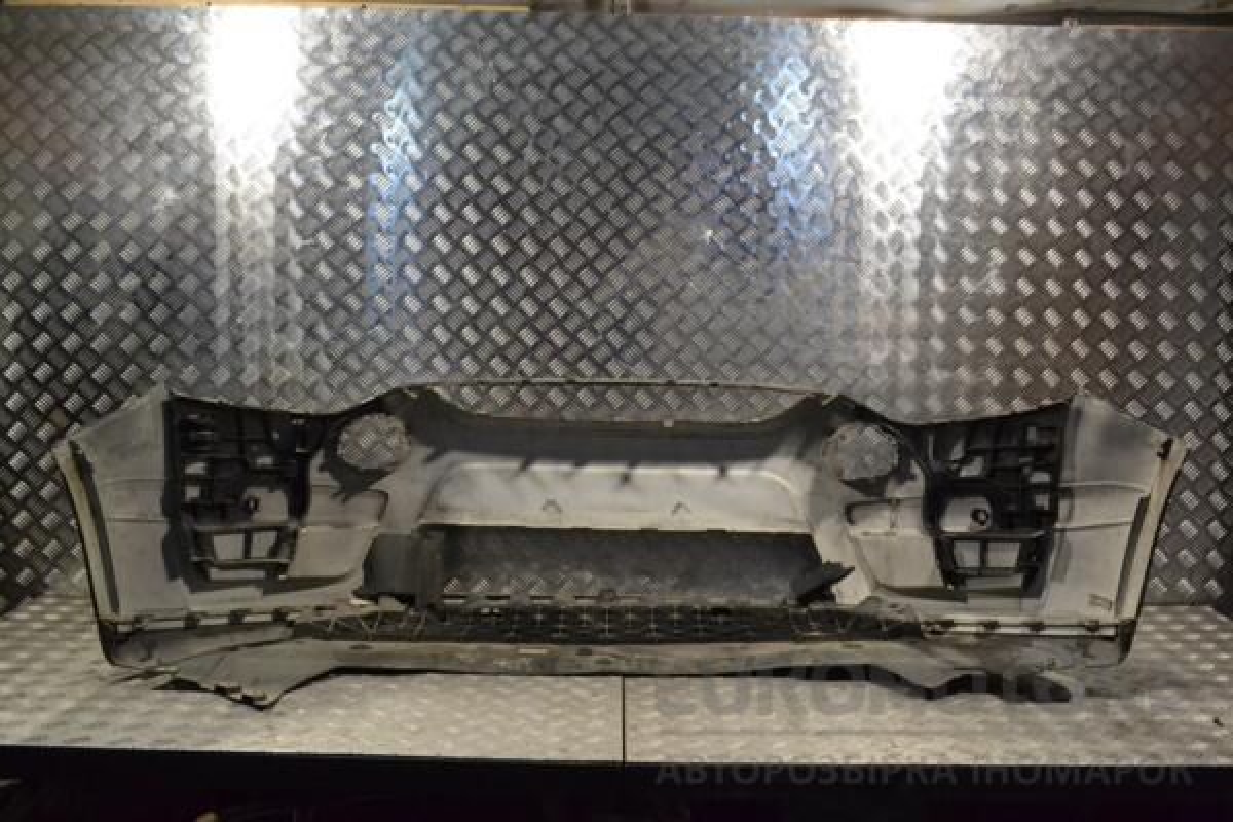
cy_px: 411
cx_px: 616
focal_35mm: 33
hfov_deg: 57.2
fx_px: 1130
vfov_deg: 40.0
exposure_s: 1/320
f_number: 9
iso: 3200
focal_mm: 22
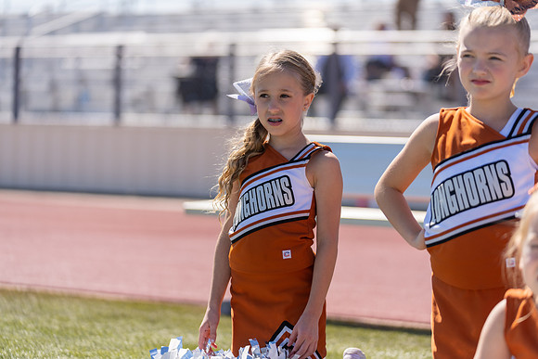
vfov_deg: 11.2
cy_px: 180
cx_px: 269
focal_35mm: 122
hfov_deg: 16.8
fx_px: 1824
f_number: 2.8
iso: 100
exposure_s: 1/1600
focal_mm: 122
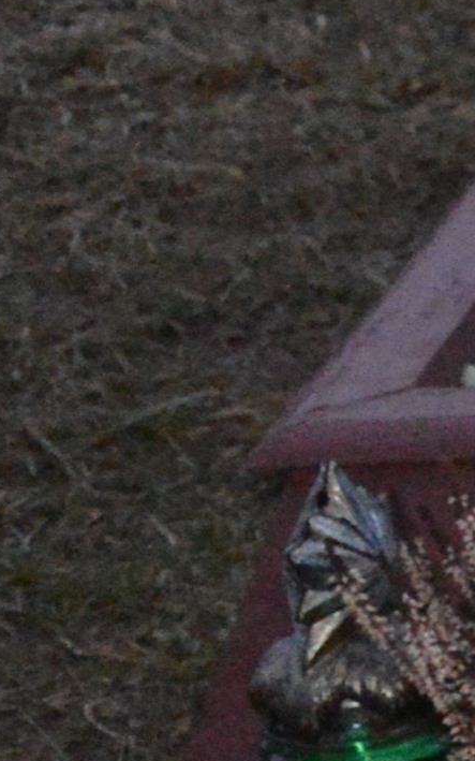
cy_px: 21
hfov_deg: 3.5
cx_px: 3100
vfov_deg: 6.7
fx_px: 6443
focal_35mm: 311
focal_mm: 24
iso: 3200
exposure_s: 1/60
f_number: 3.8
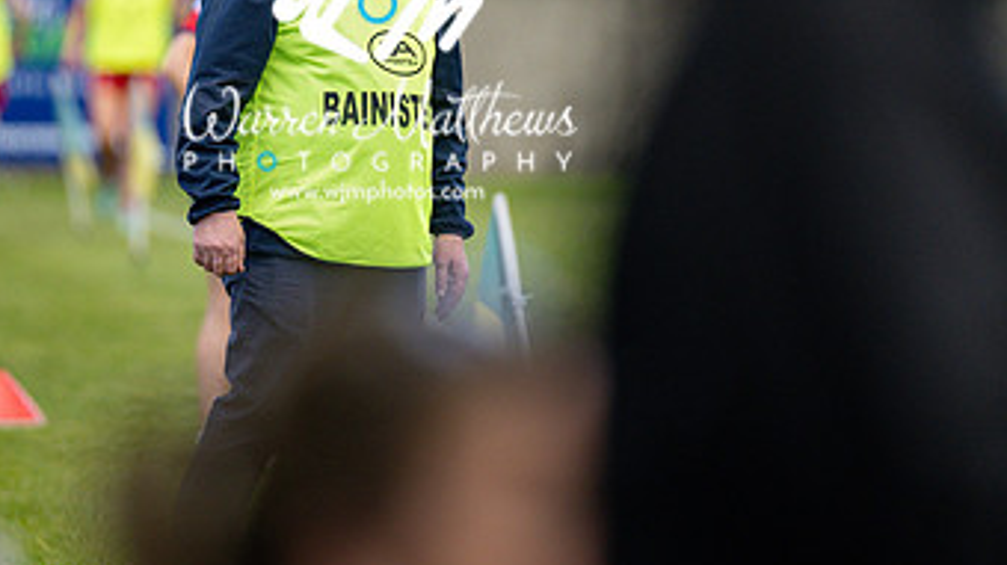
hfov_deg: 4.0
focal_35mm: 537
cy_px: 70
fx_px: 14334
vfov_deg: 2.3
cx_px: 376
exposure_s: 1/6400
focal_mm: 300
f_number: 2.8
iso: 1250
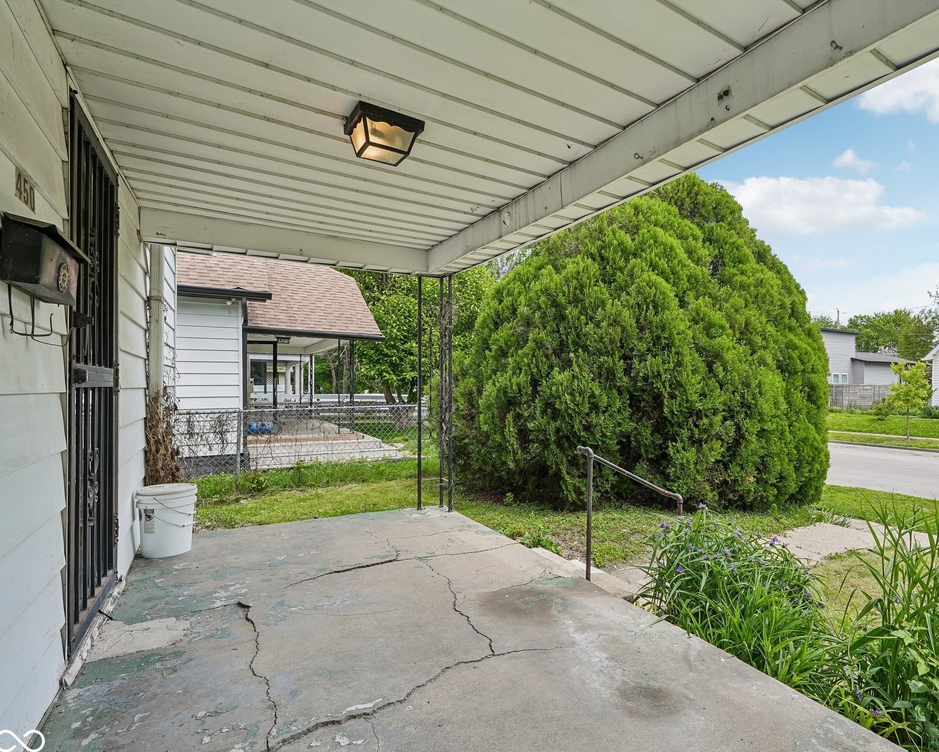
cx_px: 562
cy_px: 385
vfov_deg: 70.9
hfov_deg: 82.3
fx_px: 528
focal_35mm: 19
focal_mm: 16
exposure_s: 1/100
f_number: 8
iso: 100
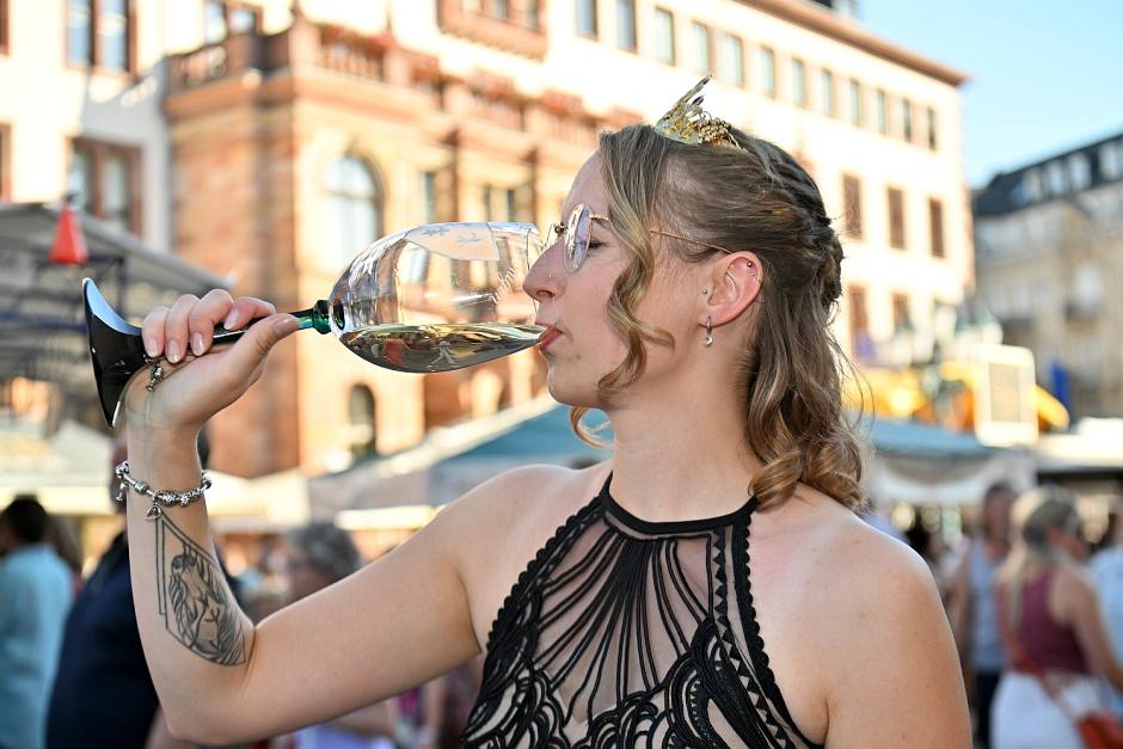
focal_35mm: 55
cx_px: 562
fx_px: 1716
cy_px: 374
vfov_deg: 24.6
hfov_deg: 36.2
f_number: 5
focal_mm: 55
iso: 64
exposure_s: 1/200
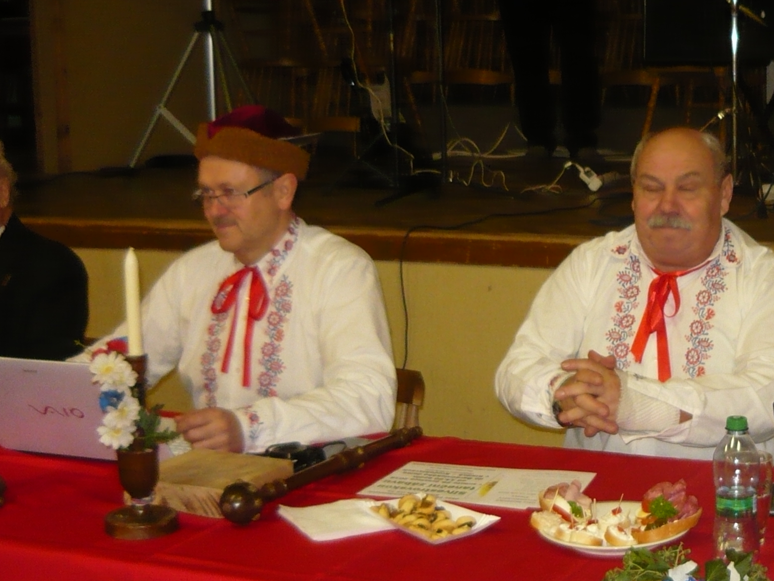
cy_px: 264
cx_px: 627
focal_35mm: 69
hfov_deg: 27.6
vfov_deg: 21.3
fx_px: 1543
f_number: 2.8
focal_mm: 5.5
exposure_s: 1/30
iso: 250
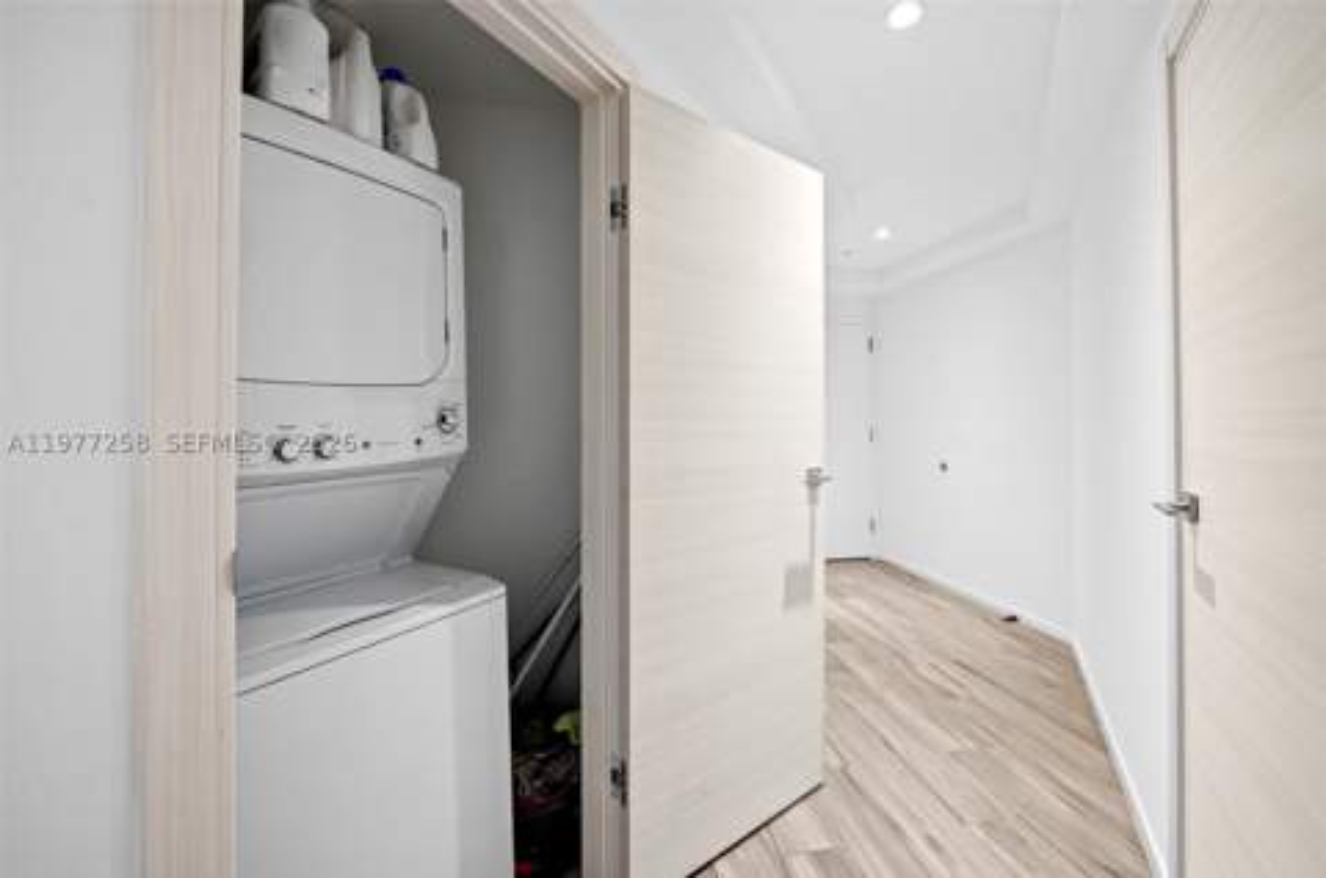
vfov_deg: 81.0
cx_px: 663
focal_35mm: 14
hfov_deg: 104.4
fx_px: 515
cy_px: 439
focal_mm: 14
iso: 200
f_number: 8
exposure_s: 1
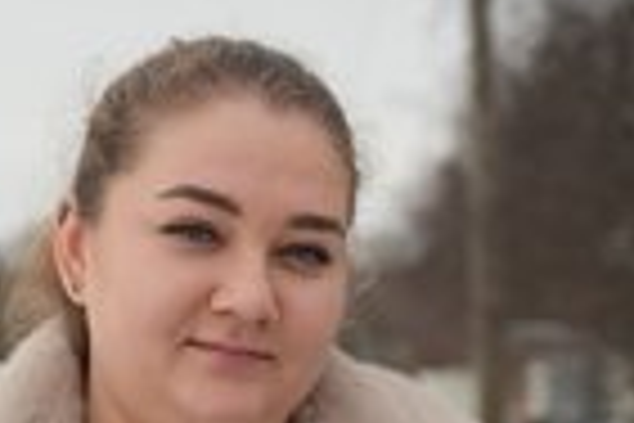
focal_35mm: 105
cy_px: 488
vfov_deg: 12.8
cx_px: 319
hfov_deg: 19.5
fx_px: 1849
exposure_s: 1/160
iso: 200
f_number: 2.8
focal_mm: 37
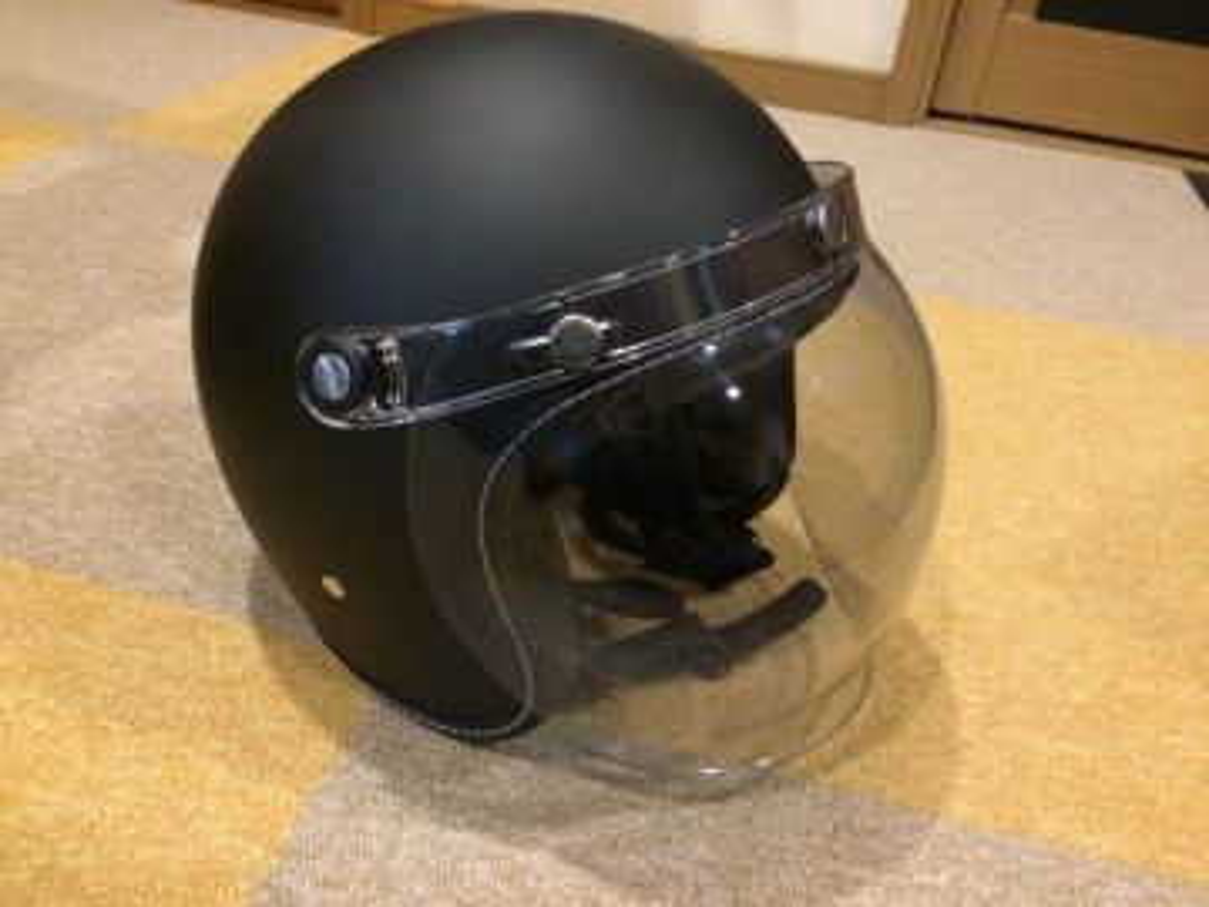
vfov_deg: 48.2
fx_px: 1013
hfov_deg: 61.7
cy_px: 454
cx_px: 604
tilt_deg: -32.8
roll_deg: -6.0
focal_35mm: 29
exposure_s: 1/17
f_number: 2.2
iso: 640
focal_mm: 4.15
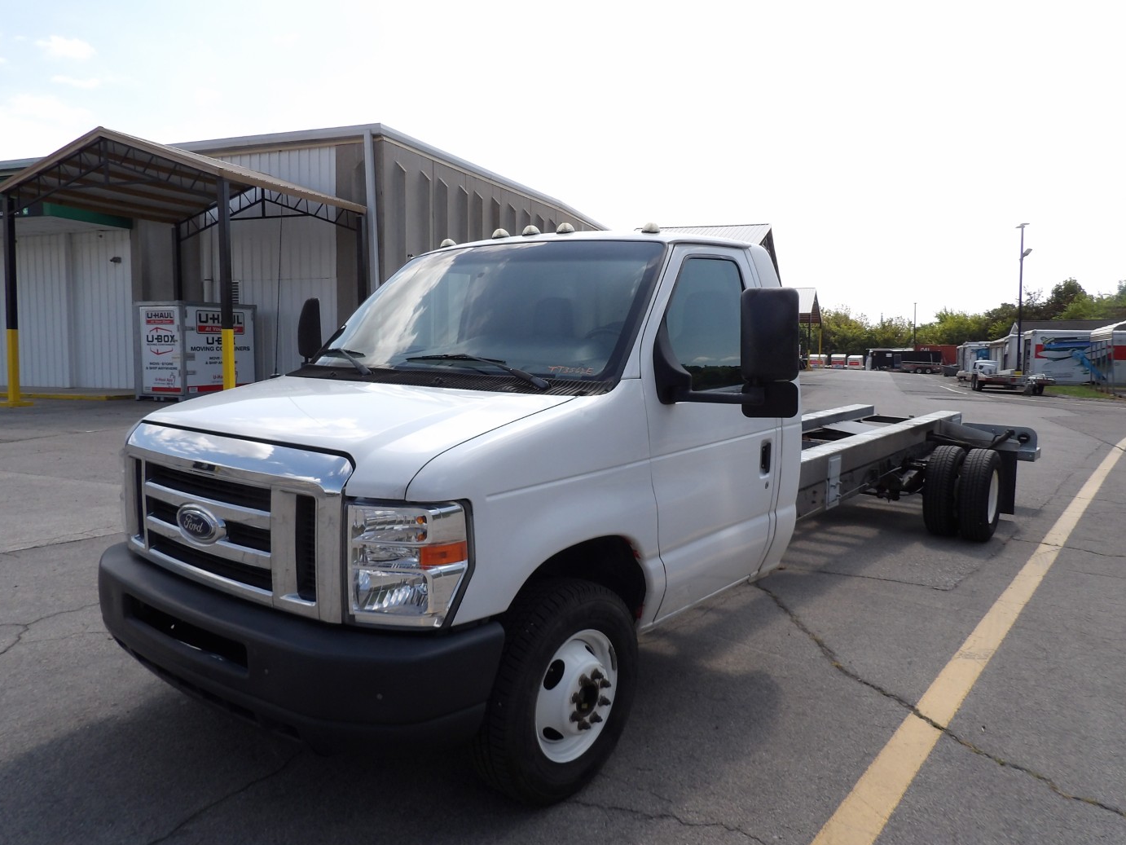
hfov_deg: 69.4
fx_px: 813
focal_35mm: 25
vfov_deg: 54.9
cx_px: 581
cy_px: 414
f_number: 4.6
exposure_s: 1/659
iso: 100
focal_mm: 4.3
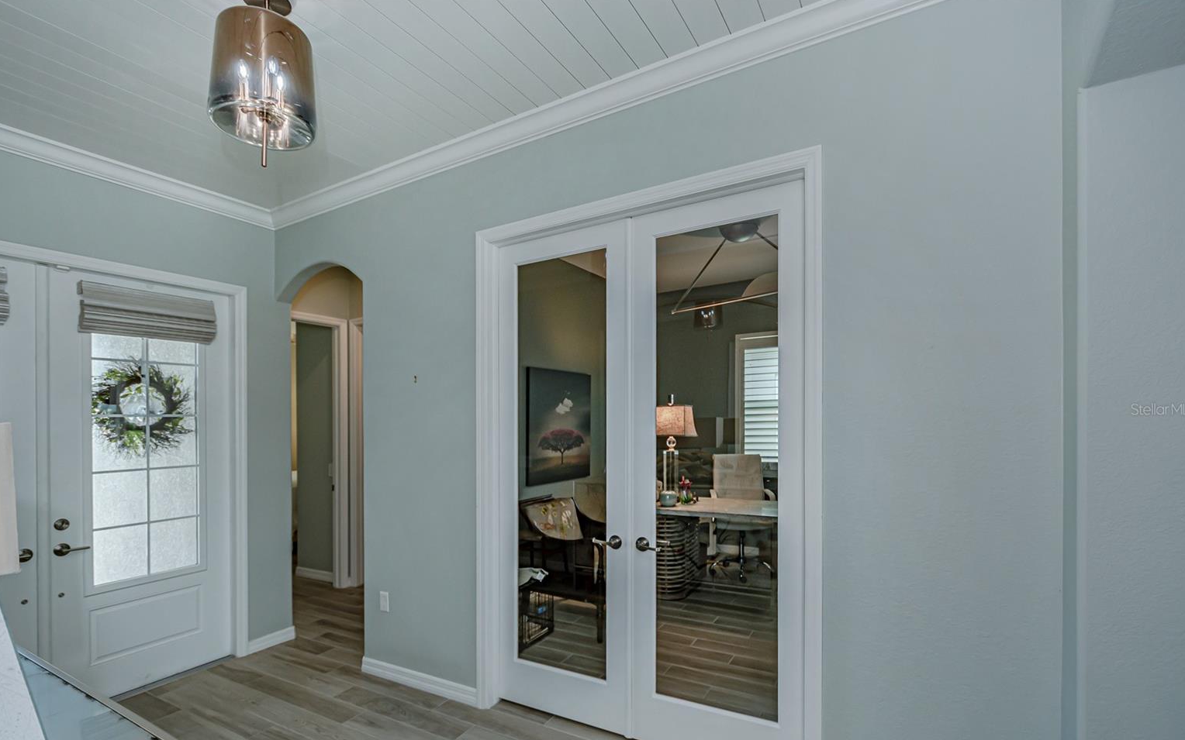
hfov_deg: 97.8
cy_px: 409
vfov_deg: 71.0
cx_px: 579
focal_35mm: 16
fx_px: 517
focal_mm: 10
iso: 125
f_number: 4
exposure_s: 1/125
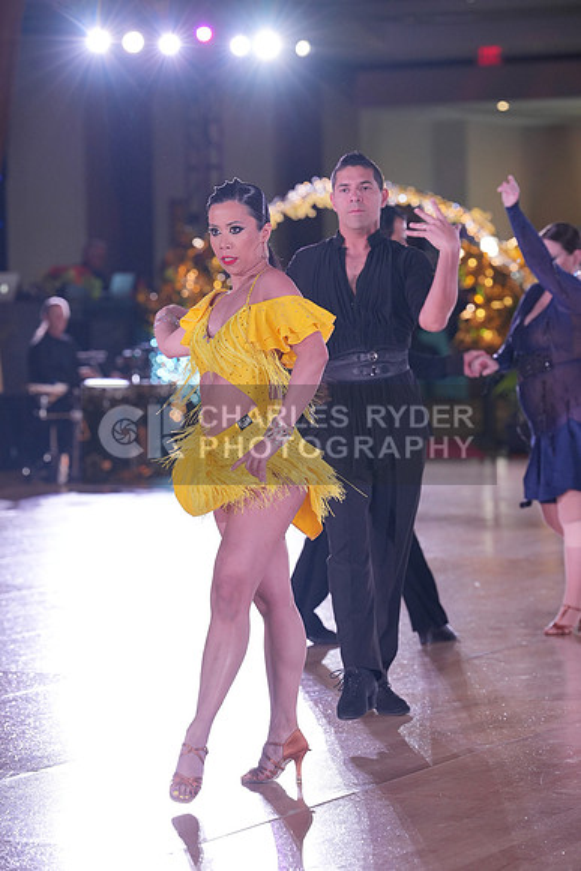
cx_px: 290
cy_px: 436
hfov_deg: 10.8
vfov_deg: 16.1
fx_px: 3072
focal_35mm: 127
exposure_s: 1/400
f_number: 4
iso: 1600
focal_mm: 127
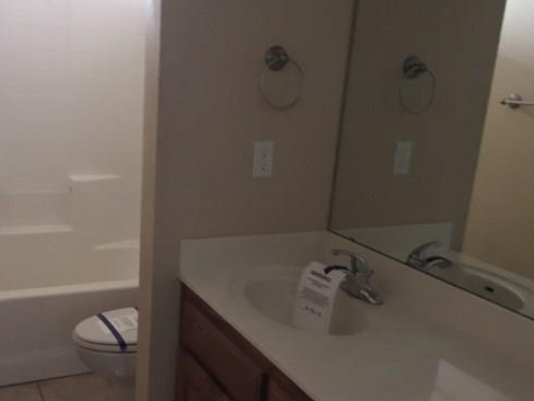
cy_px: 244
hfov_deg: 48.6
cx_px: 209
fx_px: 586
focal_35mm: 38
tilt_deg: -16.7
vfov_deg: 37.5
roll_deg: -3.6
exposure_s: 1/15
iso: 640
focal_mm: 4.15
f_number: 2.2
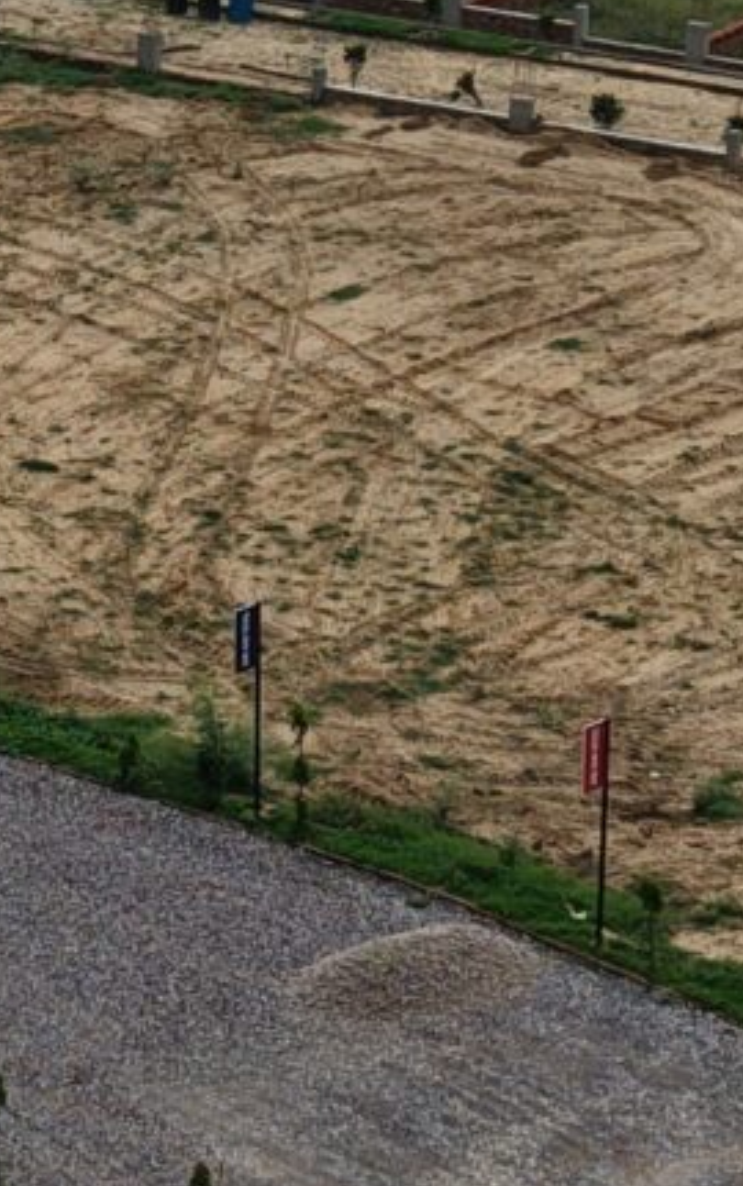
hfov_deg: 8.7
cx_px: 52
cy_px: 427
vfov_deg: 13.8
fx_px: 4884
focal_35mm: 151
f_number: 1.8
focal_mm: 8.67
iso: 130
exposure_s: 1/725
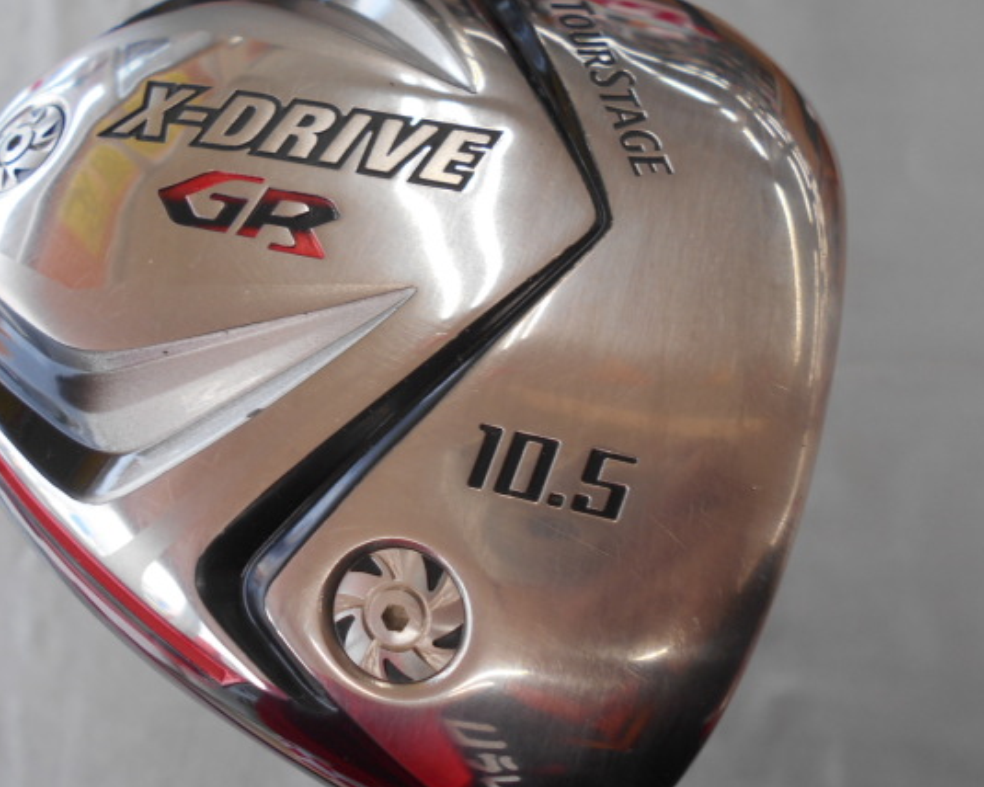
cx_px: 434
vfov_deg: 42.2
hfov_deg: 51.4
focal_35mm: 35
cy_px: 366
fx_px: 1019
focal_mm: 5.1
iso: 80
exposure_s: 1/50
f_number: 3.4
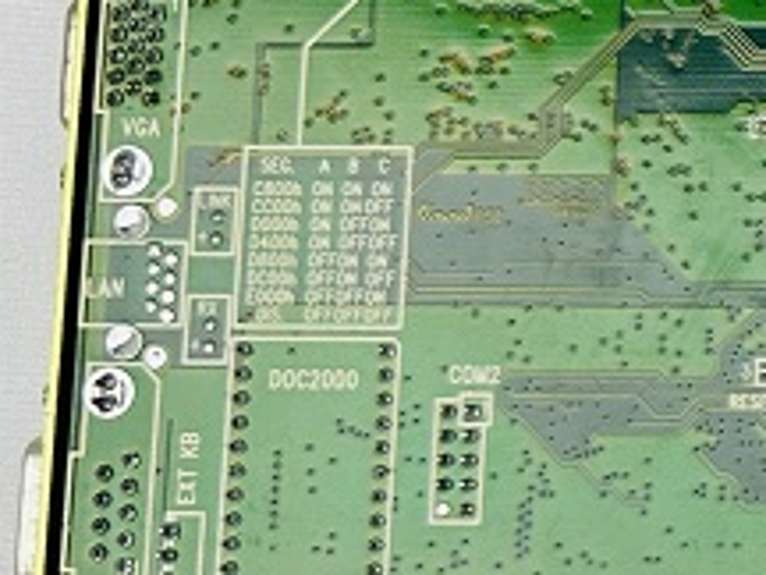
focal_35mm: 112
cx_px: 1755
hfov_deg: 13.5
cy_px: 327
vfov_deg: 13.2
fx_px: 2478
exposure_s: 1/120
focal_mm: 6.86
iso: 80
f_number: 1.78
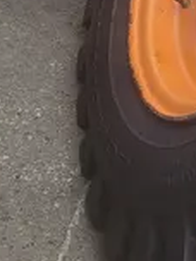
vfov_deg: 14.1
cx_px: 447
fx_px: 944
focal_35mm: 125
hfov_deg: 10.5
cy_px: -193
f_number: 1.8
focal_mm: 5.4
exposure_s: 1/1449
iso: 40
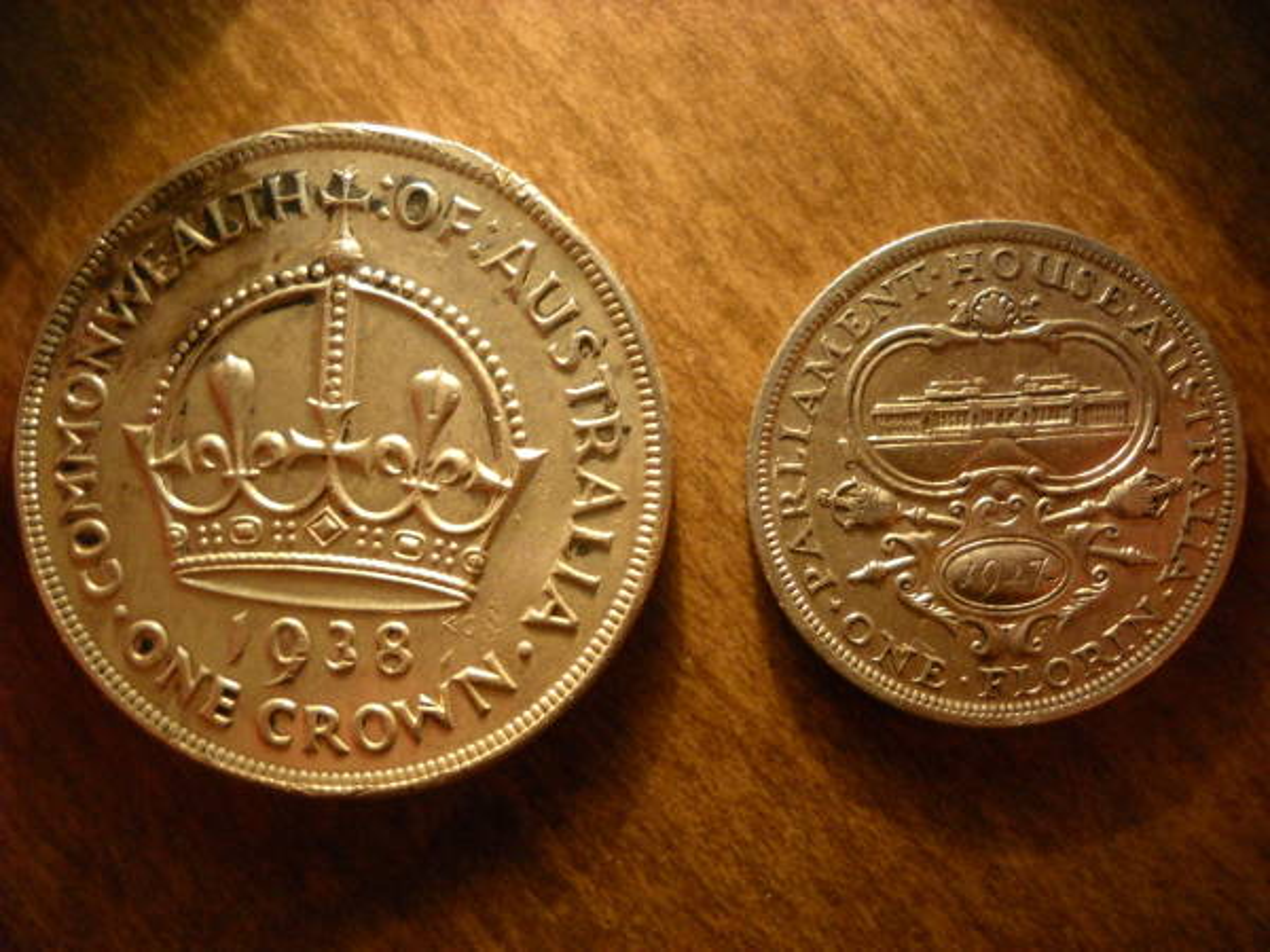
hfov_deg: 45.8
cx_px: 635
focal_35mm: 41
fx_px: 1504
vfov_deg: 35.1
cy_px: 476
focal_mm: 6.72
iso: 400
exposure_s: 1/11
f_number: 3.1
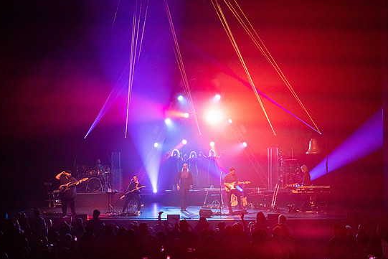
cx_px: 187
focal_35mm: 78
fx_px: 841
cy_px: 122
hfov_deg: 26.0
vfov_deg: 17.5
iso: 8000
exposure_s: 1/250
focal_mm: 70
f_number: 5.6
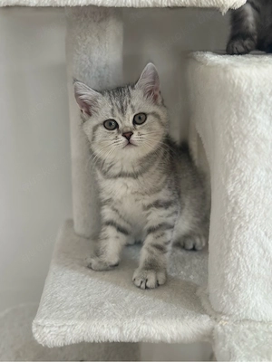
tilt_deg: -15.4
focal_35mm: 48
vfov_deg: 39.7
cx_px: 136
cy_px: 181
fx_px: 503
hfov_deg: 30.3
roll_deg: +0.1
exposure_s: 1/60
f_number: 1.78
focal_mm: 6.86
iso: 160
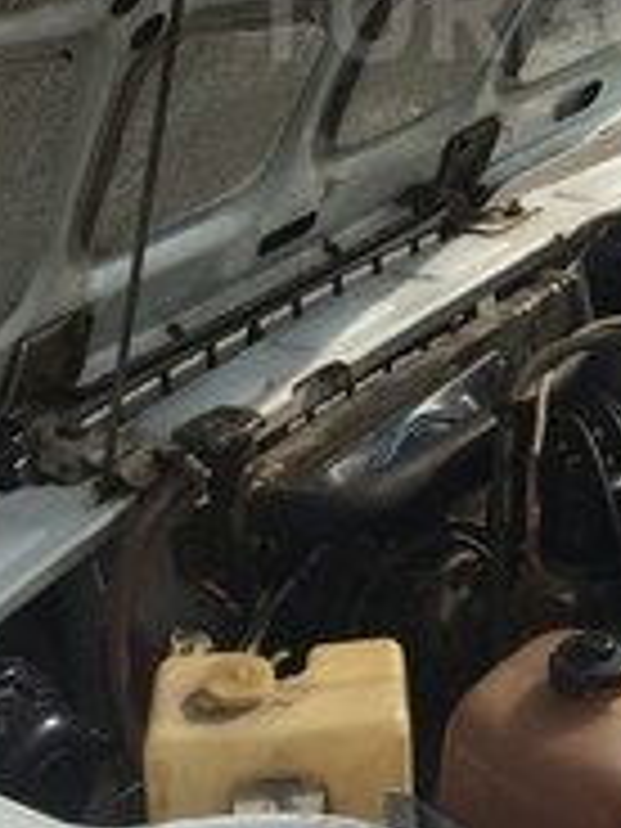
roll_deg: +2.4
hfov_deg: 18.5
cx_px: 590
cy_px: 9
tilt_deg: -14.5
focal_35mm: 78
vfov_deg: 24.0
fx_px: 1866
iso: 32
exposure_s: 1/3425
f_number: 2.2
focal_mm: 4.15
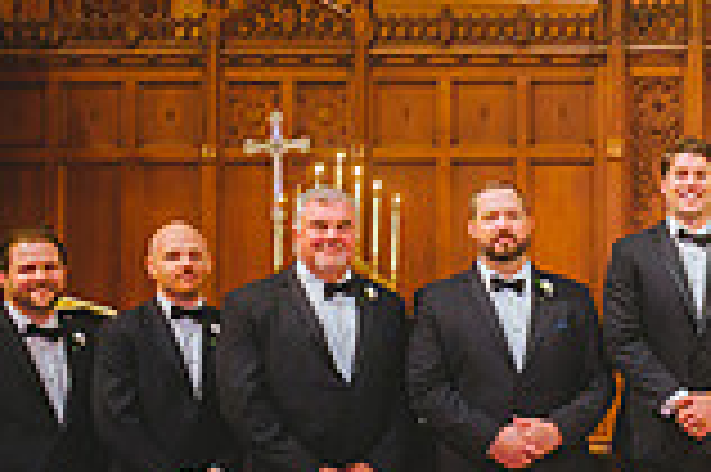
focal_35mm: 88
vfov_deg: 15.5
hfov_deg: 21.4
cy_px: 247
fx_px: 1736
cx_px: 873
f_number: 4
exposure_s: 1/100
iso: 2500
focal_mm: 24
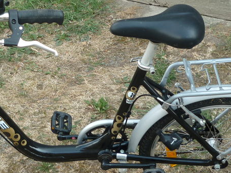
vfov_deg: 20.1
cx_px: 83
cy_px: 66
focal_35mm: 73
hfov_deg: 26.6
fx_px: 487
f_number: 2.8
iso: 80
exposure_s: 1/160
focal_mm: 5.5
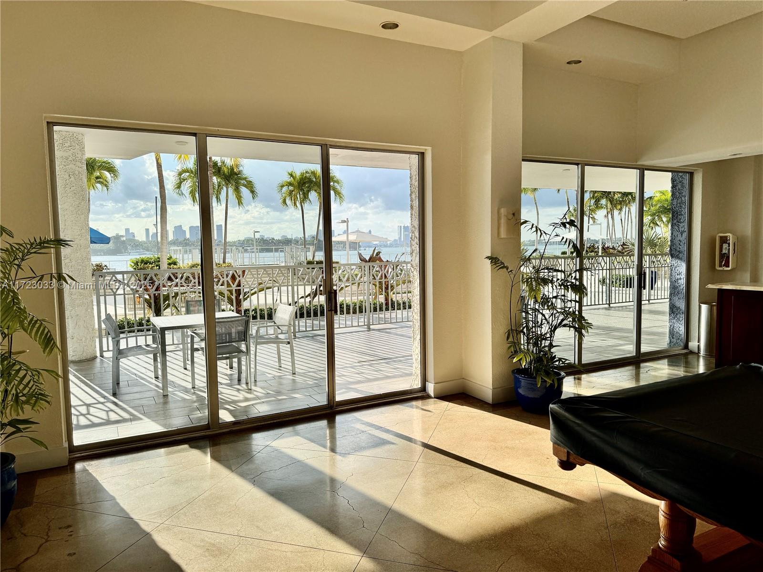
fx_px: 529
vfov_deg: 56.8
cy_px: 286
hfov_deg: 71.6
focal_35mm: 24
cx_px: 382
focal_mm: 6.86
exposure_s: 1/1560
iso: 80
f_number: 1.78
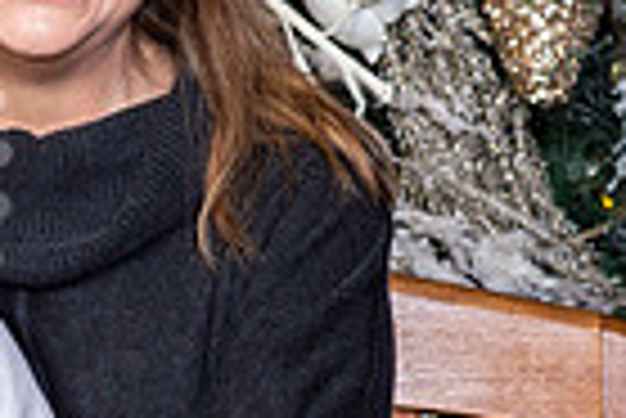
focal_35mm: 355
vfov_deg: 3.9
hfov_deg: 5.7
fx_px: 6179
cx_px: -419
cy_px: 162
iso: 400
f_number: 8
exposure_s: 1/125
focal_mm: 85
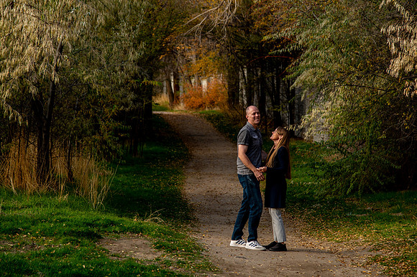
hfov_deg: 17.4
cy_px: 116
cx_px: 202
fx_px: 1365
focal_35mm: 118
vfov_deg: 11.6
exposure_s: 1/400
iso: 400
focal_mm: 98
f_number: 4.5
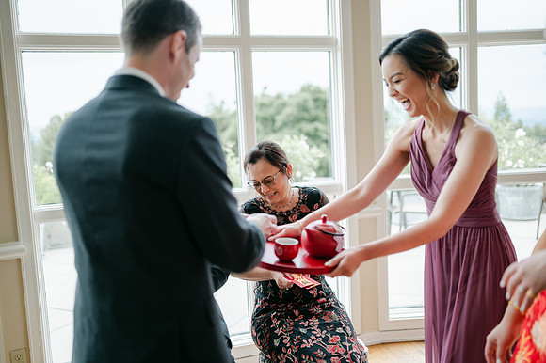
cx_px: 273
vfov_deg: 37.8
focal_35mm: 35
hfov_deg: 54.5
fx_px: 531
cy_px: 182
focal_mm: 35
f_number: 1.4
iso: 100
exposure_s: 1/1600
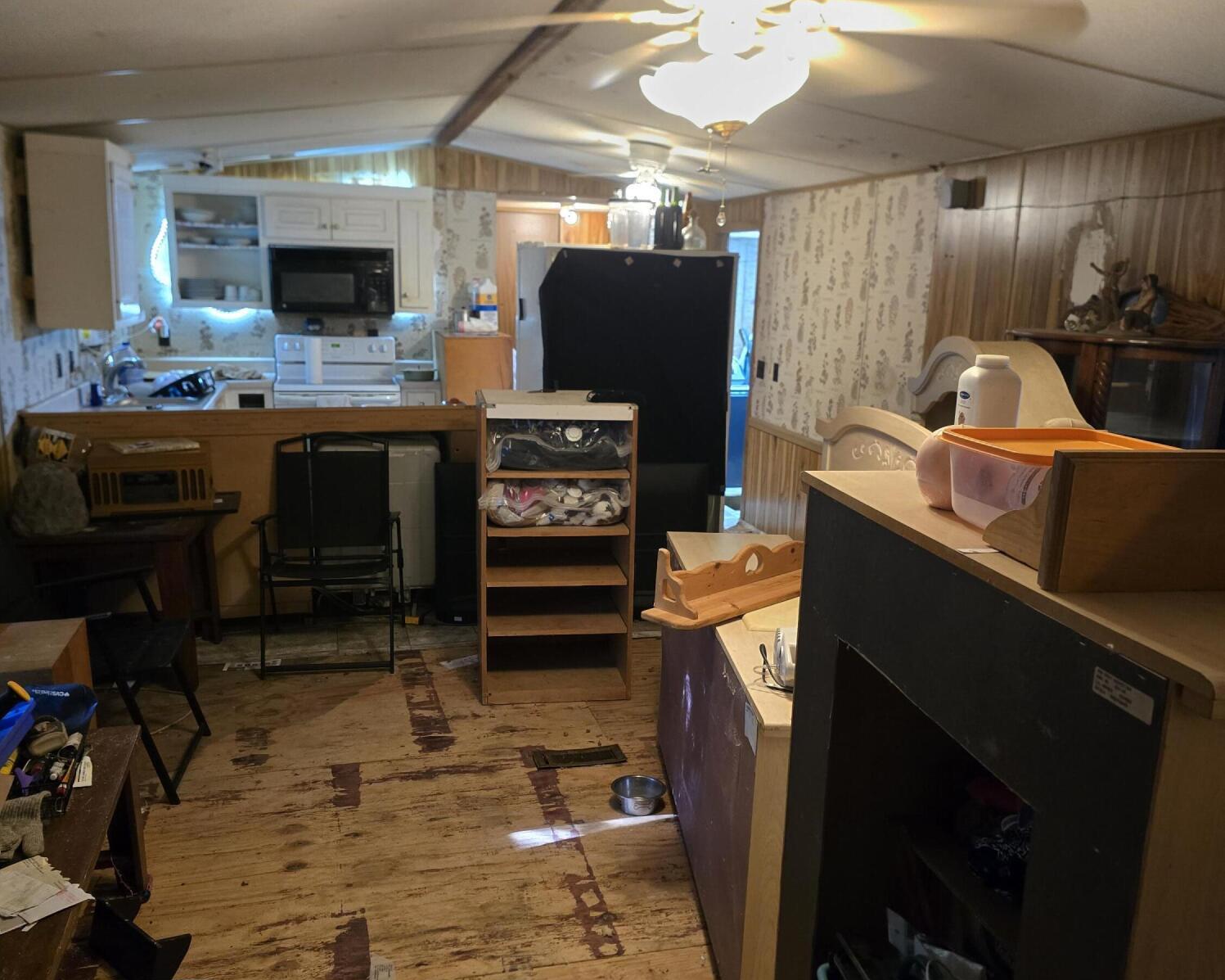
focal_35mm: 30
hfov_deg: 58.8
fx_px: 1087
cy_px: 517
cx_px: 613
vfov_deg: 48.5
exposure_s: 1/60
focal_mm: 6.3
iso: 640
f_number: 1.7
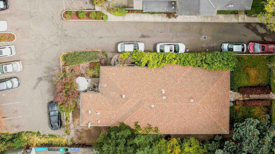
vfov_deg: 29.6
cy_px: 8
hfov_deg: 52.8
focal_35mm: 38
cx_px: 143
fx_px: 277
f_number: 2.8
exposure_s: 1/730
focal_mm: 8.38
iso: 110
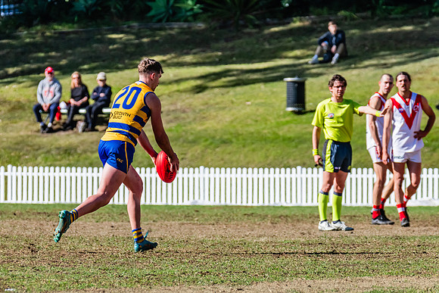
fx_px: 5847
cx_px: 150
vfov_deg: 2.9
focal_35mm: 479
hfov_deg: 4.3
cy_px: 140
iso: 800
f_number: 10
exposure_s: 1/1600
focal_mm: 360
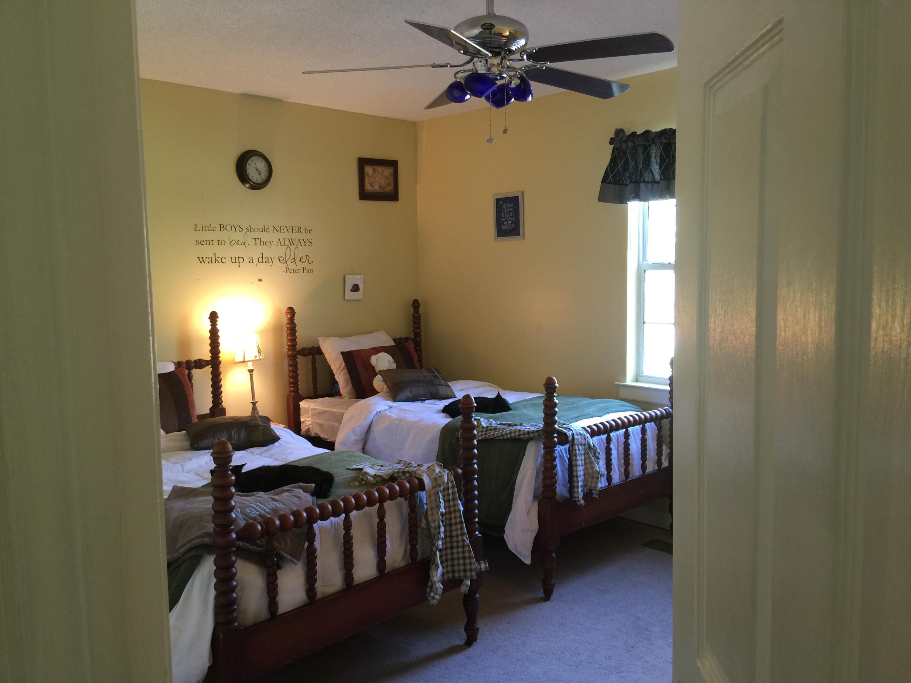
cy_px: 342
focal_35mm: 29
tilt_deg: -5.1
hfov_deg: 61.7
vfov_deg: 48.2
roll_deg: -0.6
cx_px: 456
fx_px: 763
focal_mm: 4.15
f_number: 2.2
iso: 50
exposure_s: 1/15
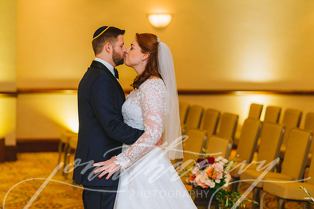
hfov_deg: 21.8
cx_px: 144
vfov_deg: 14.6
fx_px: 816
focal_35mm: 94
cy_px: 98
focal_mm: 85
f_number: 2.2
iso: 500
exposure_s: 1/160
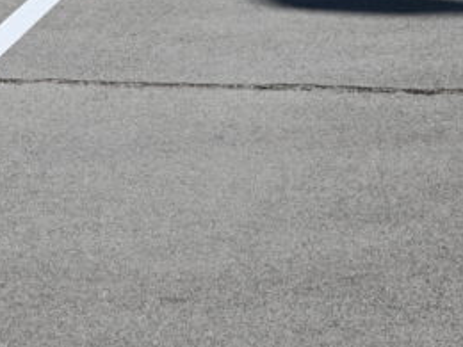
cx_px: 465
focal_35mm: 142
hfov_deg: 13.7
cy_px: -172
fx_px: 1898
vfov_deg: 10.1
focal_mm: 25
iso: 100
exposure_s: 1/500
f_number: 8
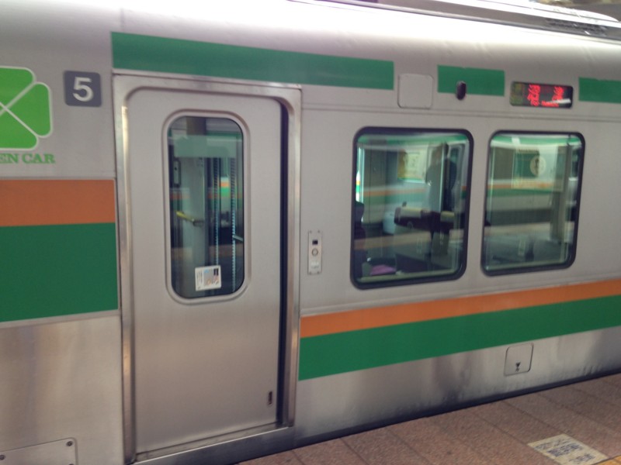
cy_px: 232
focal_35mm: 33
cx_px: 310
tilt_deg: -8.2
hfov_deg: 55.4
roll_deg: -1.5
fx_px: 592
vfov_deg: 42.9
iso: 50
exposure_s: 1/30
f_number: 2.4
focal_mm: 4.12
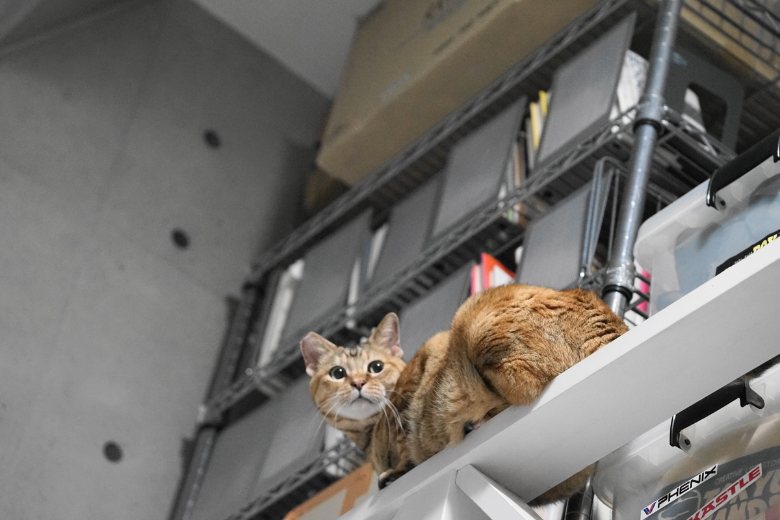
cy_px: 260
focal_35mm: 132
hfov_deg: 15.5
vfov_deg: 10.4
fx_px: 2860
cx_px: 390
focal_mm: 132
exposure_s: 1/50
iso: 6400
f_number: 5
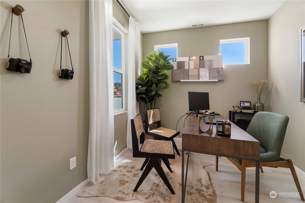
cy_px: 102
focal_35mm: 15
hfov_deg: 100.4
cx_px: 152
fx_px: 127
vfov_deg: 77.3
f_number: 4
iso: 400
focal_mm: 10
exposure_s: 1/30
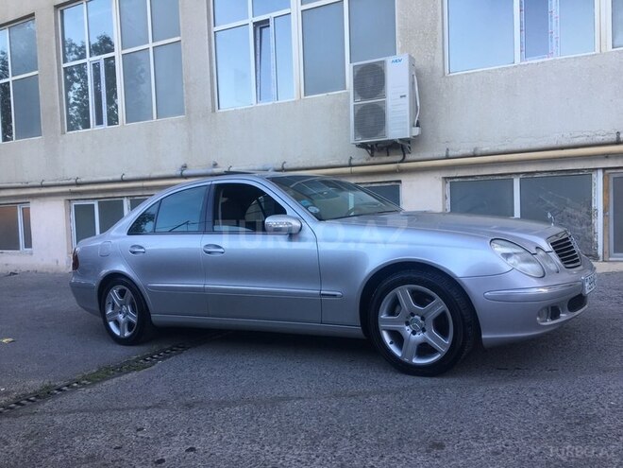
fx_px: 522
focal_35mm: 29
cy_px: 234
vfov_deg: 48.2
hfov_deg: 61.7
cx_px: 312
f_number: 2.2
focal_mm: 4.15
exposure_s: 1/100
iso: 32
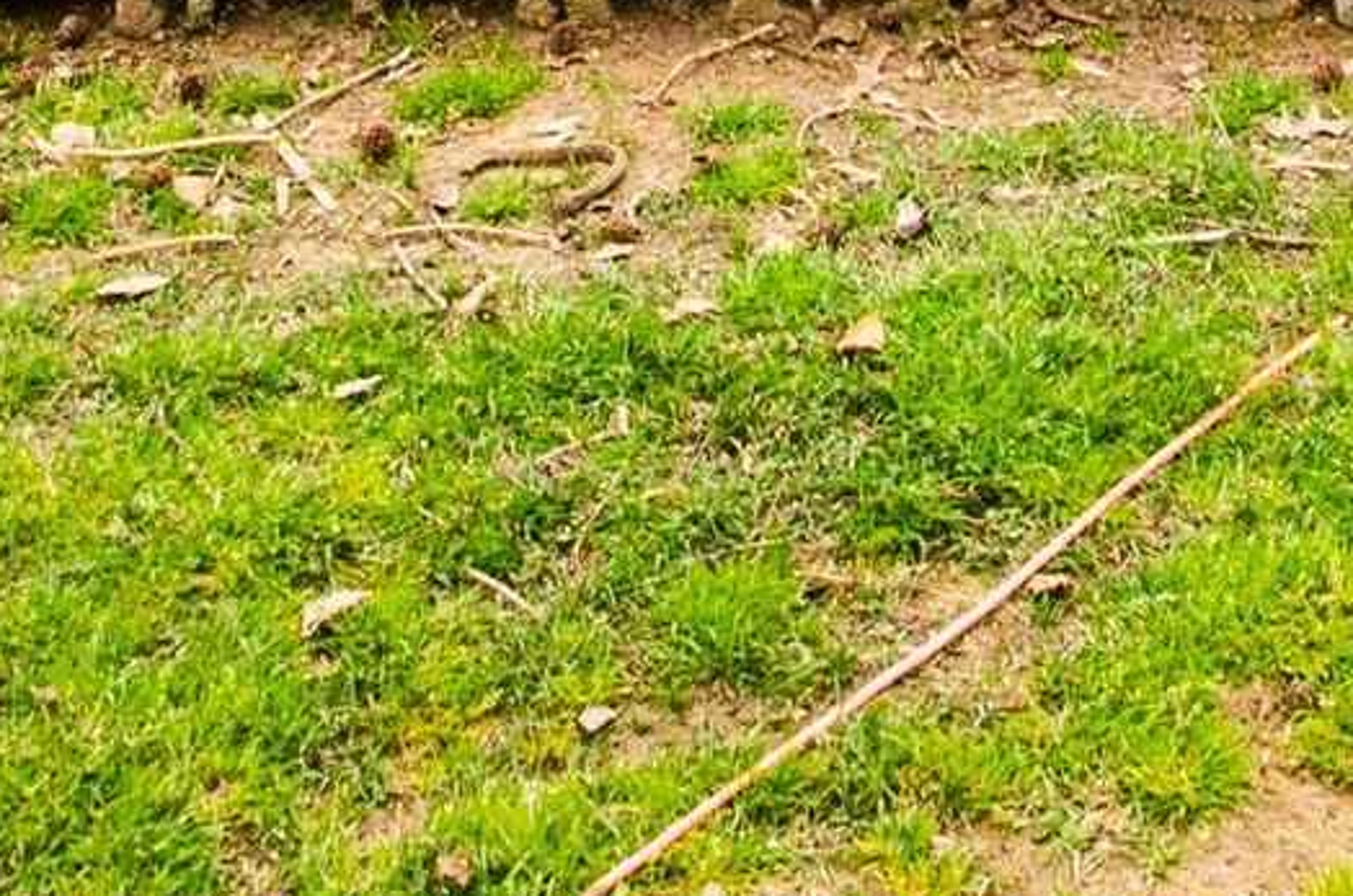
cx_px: 1064
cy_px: -1606
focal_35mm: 88
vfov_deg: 11.2
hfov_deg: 22.9
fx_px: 3300
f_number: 9
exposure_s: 1/320
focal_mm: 10
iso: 200
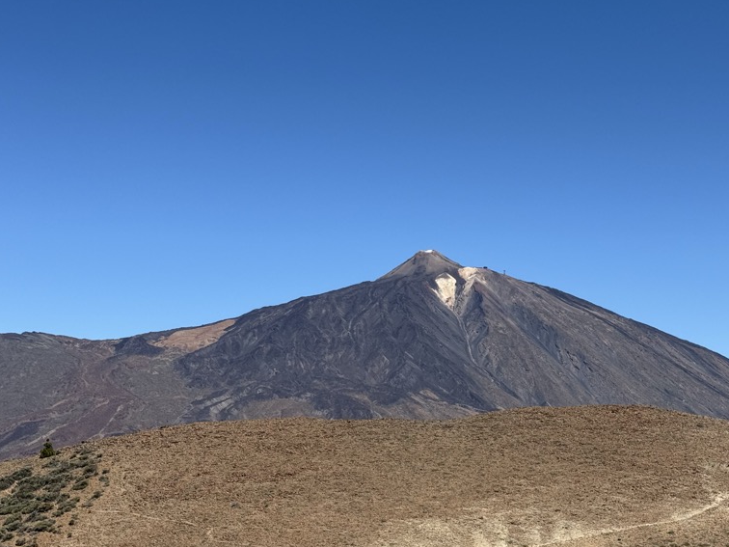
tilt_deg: +6.3
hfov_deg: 29.7
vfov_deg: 22.5
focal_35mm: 65
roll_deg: +0.8
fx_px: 1369
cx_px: 457
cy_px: 342
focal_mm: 6.76
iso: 64
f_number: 1.78
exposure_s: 1/6024
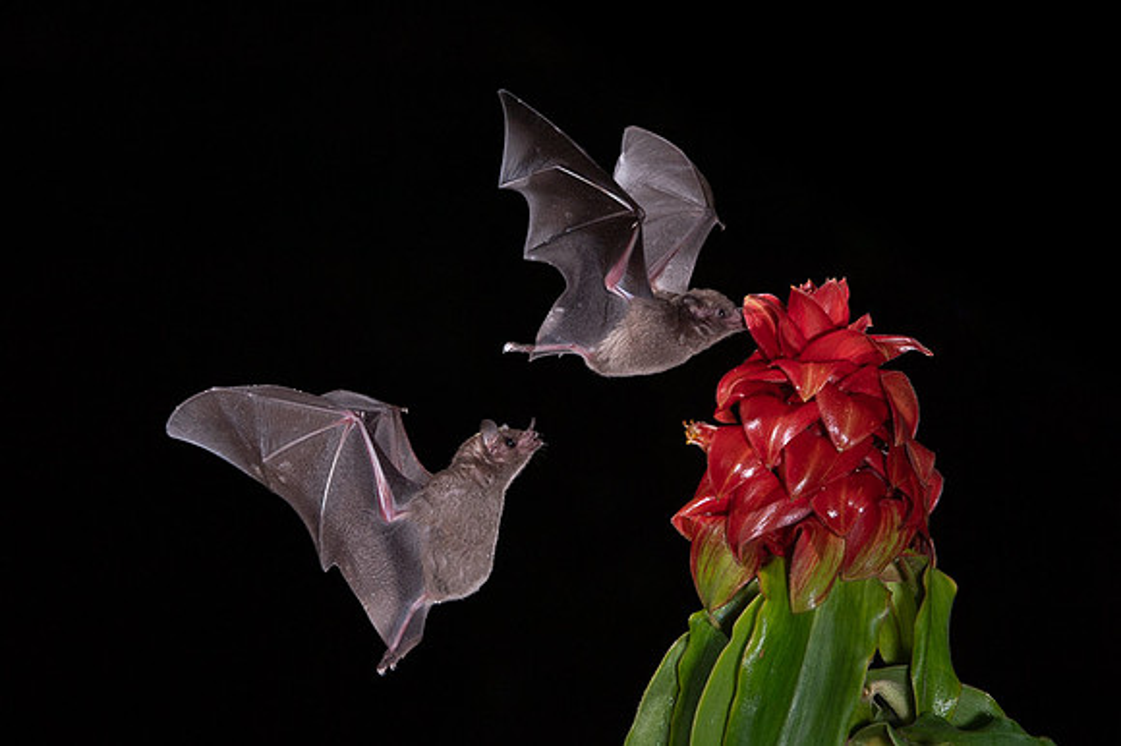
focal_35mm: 216
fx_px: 6737
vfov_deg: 6.3
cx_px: 626
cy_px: 281
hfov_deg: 9.5
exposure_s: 1/250
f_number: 8
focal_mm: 155
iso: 800
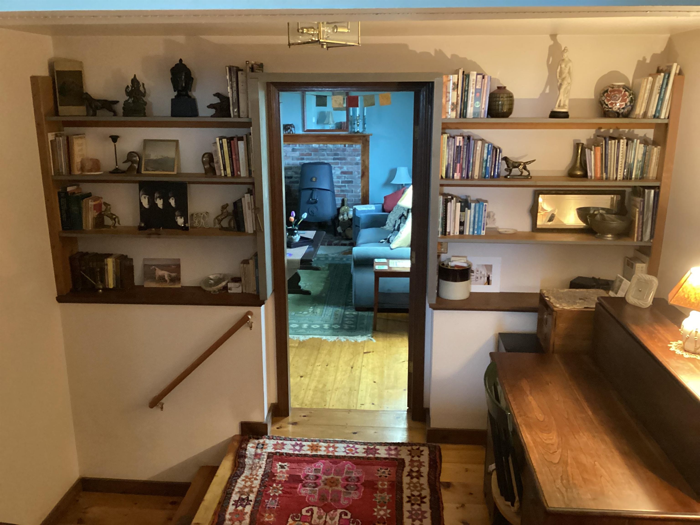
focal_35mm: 31
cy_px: 262
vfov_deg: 45.4
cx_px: 350
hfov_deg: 58.4
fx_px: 627
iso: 640
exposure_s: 1/24
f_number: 2.4
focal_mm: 3.3
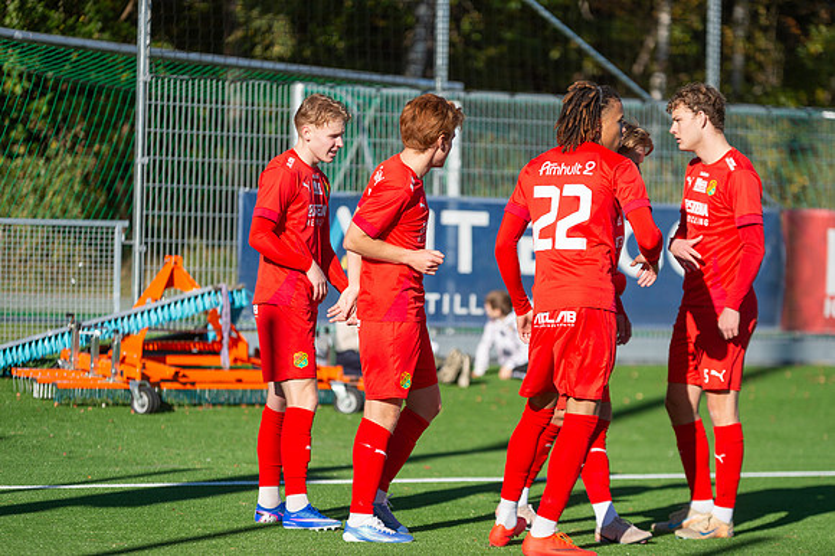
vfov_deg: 9.1
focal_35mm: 150
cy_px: 278
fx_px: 3477
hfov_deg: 13.7
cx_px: 418
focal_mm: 150
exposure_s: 1/1600
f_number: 3.2
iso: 100
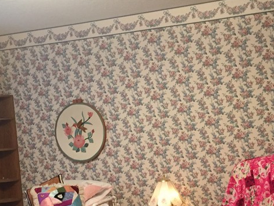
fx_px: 499
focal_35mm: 63
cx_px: 137
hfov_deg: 30.7
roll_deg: +3.3
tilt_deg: -7.4
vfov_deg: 22.8
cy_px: 182
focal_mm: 4.15
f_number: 2.2
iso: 250
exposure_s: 1/30
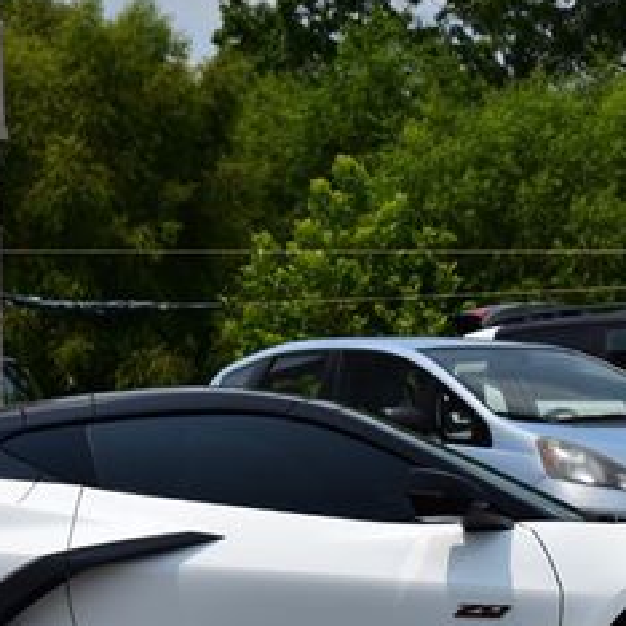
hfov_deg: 10.9
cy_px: 514
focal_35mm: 160
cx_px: 201
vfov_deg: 10.9
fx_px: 3274
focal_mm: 46
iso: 200
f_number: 11
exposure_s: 1/640
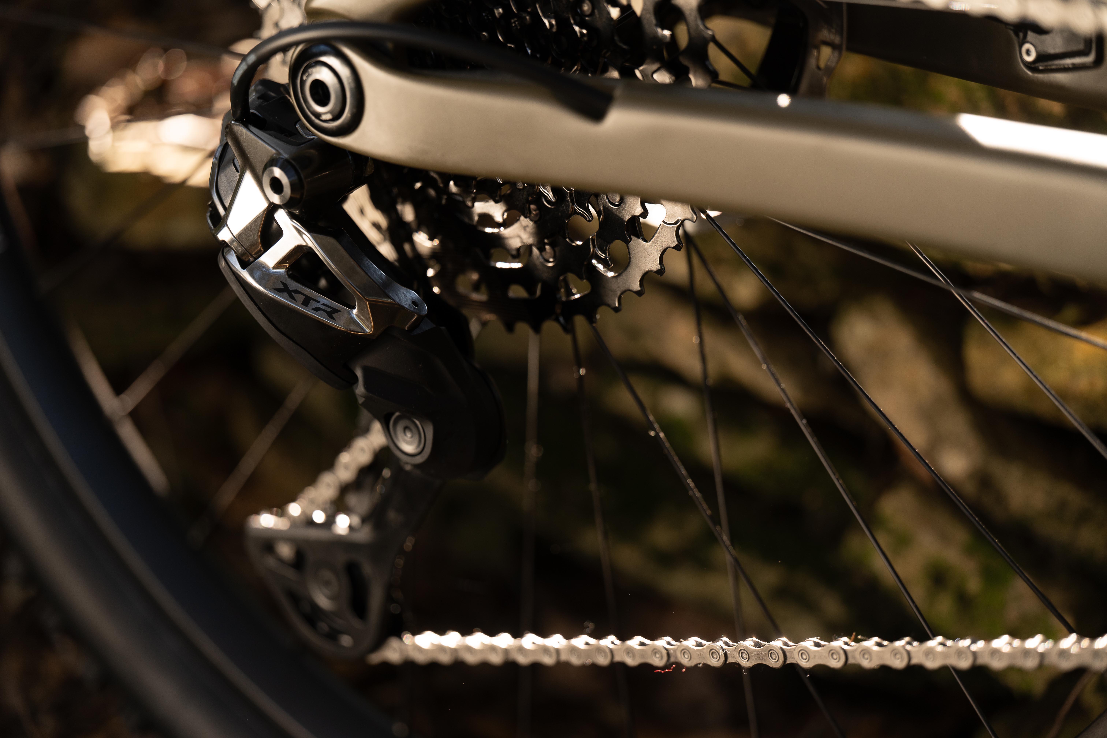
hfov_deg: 17.1
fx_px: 3690
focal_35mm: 120
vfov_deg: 11.4
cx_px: 554
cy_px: 369
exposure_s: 1/320
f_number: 2.8
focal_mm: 120
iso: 320
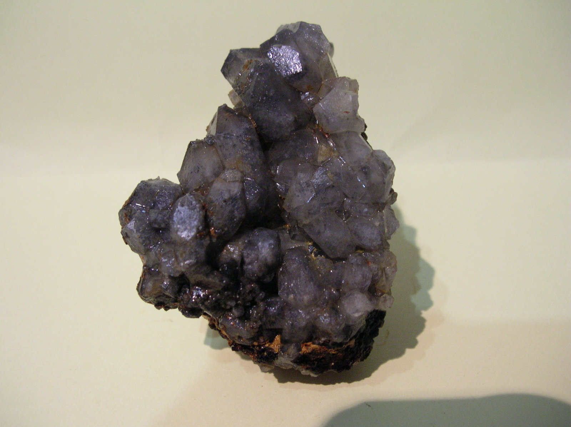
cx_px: 286
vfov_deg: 39.6
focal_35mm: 36
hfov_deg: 51.4
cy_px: 214
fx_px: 593
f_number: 2.7
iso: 133
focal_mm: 6
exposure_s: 1/4.3
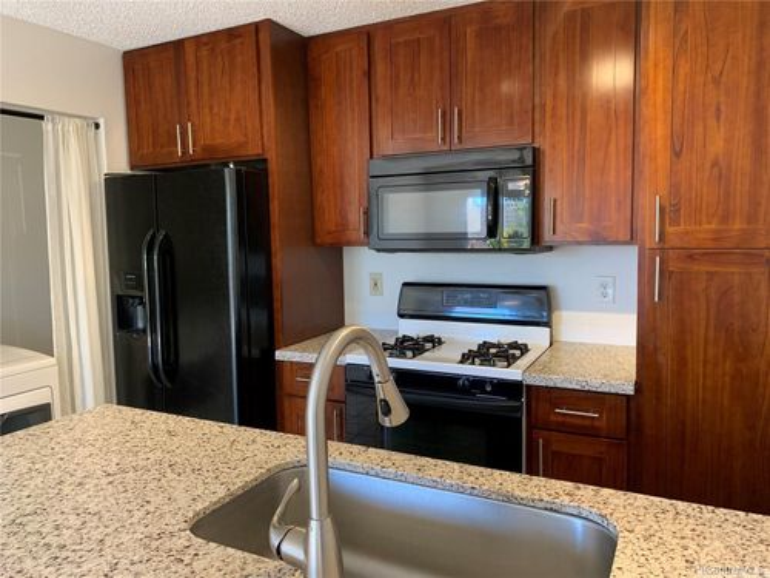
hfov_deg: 67.3
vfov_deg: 53.1
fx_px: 578
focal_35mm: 26
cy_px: 289
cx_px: 385
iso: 125
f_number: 1.8
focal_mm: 4.25
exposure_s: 1/60
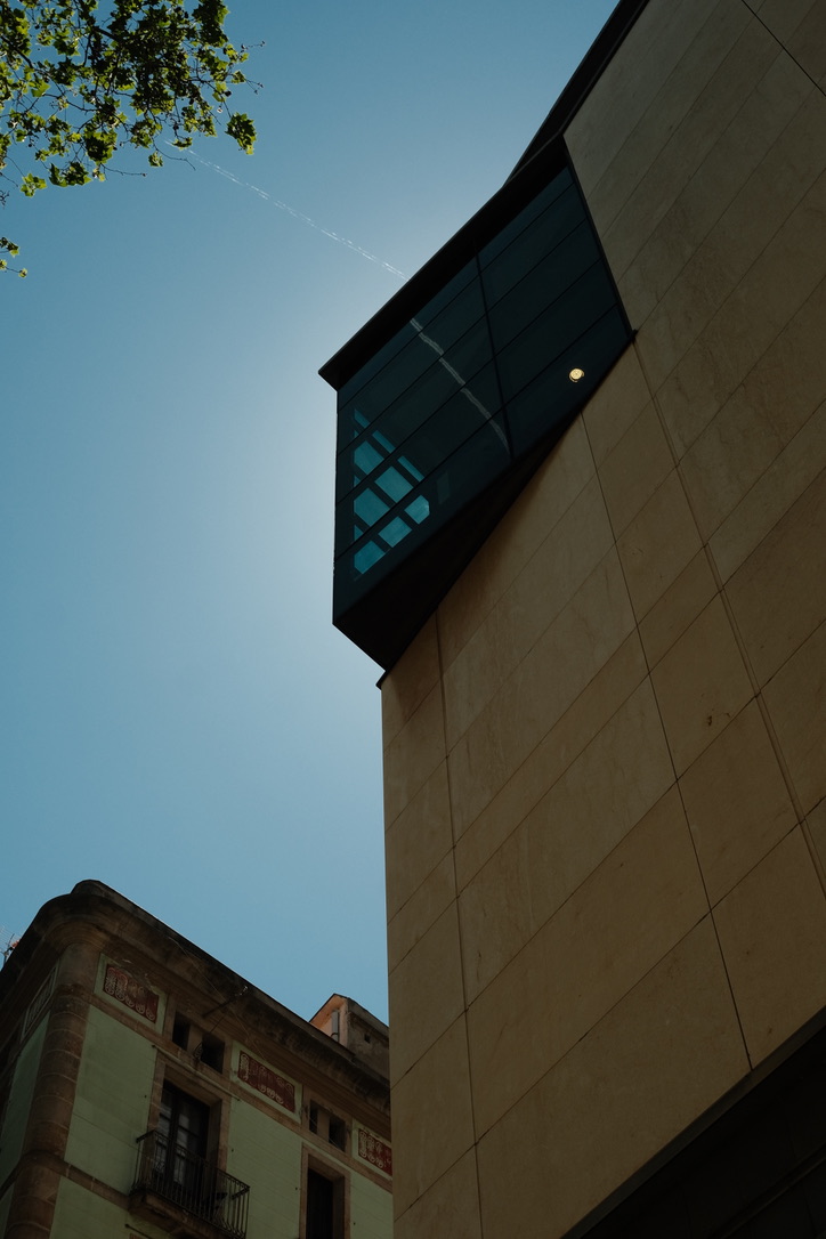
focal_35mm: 41
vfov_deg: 47.4
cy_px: 620
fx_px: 1411
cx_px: 413
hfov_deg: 32.6
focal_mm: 27
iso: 320
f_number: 8
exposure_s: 1/340
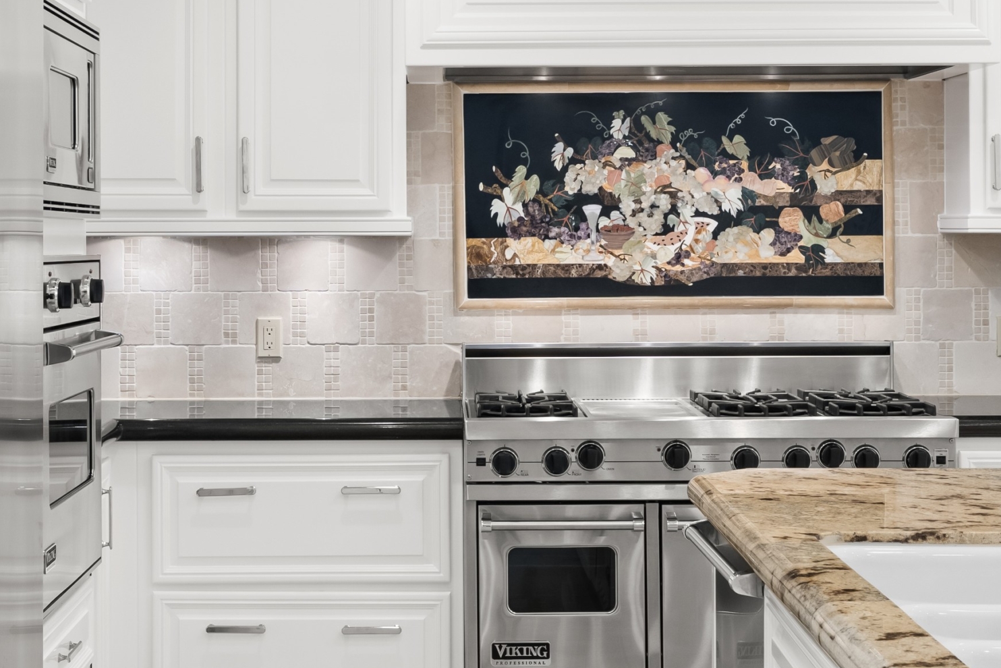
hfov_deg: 29.2
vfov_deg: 19.7
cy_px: 229
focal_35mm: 69
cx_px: 439
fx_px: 1919
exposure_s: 1/8
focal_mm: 27
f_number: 8
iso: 400
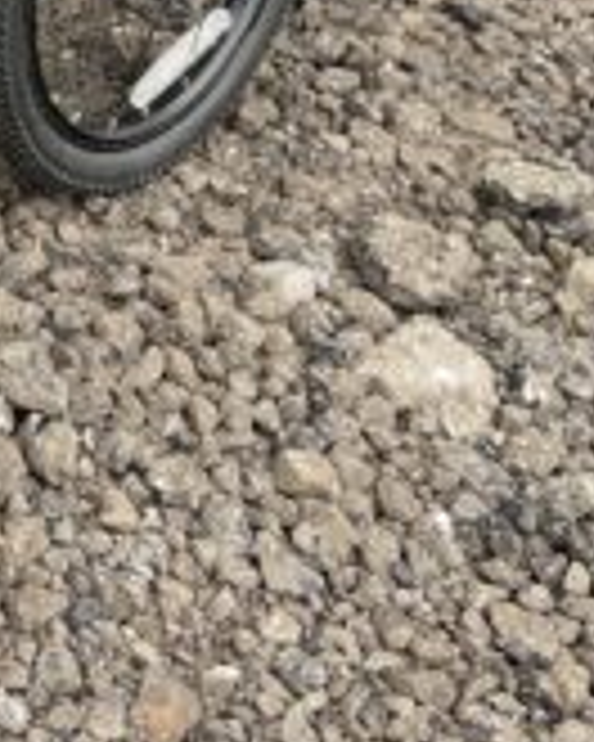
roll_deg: -1.2
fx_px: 1626
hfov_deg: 18.2
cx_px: -315
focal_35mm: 74
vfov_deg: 24.2
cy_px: -49
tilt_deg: -25.0
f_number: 1.6
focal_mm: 4.2
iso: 32
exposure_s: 1/221
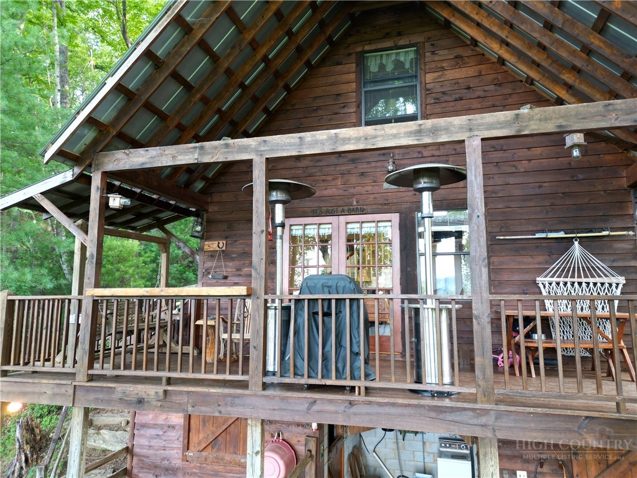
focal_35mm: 24
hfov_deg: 71.6
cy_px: 239
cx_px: 318
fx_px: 442
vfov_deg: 56.8
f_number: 1.7
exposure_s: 1/15
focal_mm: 6.72
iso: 100
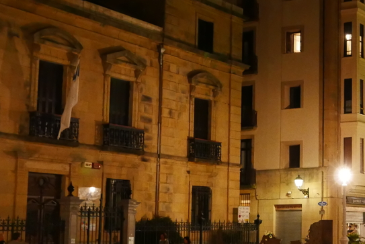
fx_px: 761
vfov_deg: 18.2
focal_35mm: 75
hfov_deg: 25.4
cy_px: 132
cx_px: 378
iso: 3200
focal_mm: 15.4
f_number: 2.3
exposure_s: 1/50
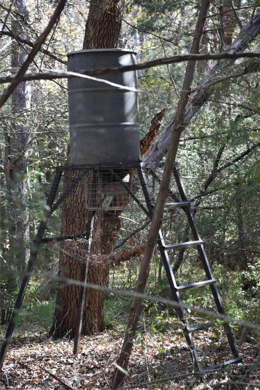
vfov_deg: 19.5
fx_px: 1137
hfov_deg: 13.0
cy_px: 195
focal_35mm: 105
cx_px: 130
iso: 800
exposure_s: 1/400
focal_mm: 70
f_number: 4.5
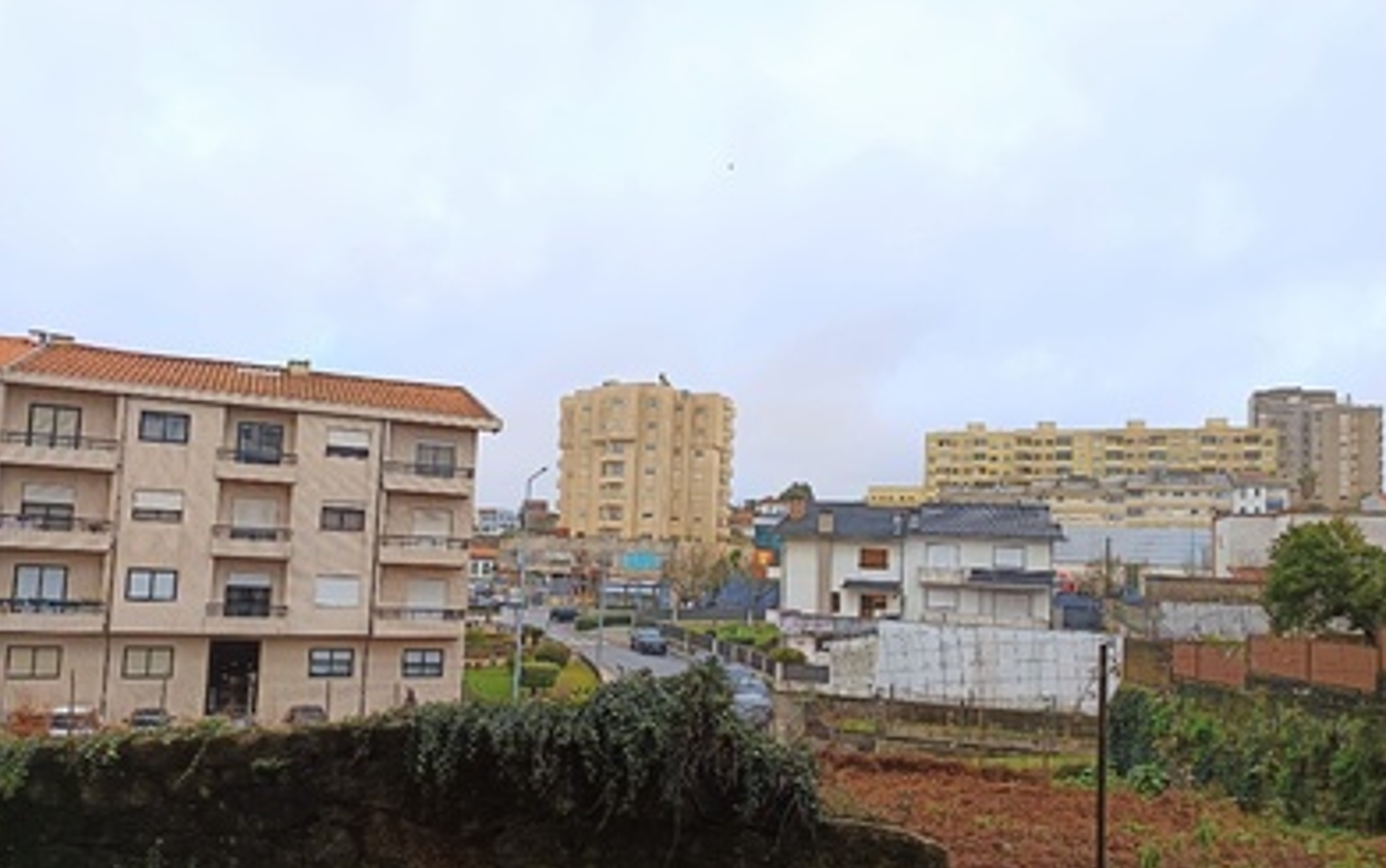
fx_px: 983
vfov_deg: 47.5
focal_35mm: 26
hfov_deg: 70.4
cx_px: 681
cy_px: 500
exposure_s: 1/352
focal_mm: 5.31
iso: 50
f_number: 1.7
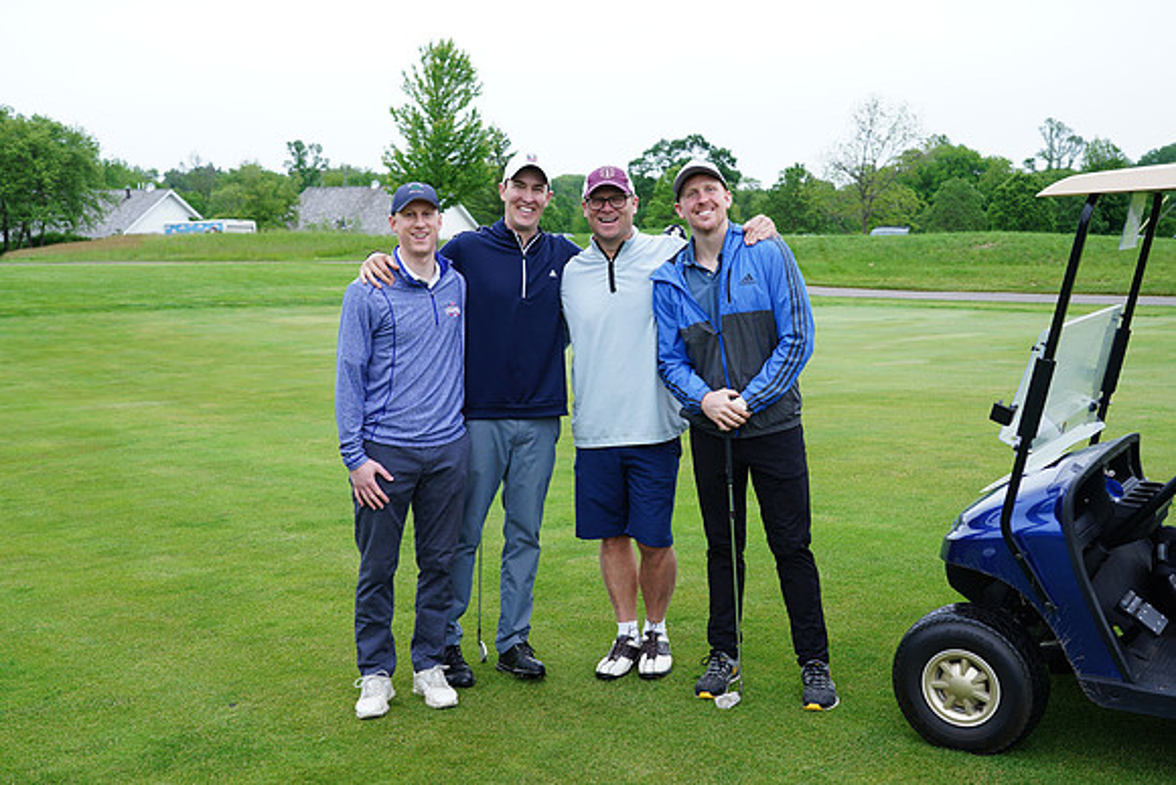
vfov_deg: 33.4
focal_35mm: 40
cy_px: 392
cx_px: 588
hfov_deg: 48.4
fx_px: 1307
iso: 125
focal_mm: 40
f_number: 5.6
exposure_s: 1/100
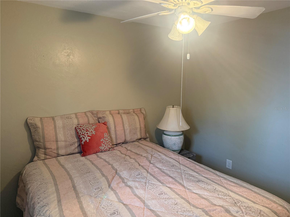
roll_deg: -1.0
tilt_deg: -8.8
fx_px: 201
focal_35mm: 24
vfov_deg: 56.8
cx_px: 145
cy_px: 108
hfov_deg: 71.6
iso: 400
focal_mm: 6.76
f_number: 1.78
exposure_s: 1/60
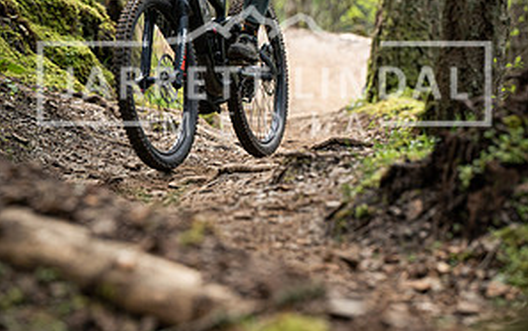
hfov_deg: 7.8
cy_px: 84
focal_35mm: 270
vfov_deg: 4.9
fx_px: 3887
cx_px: 264
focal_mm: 175
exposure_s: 1/1250
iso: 1600
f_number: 4
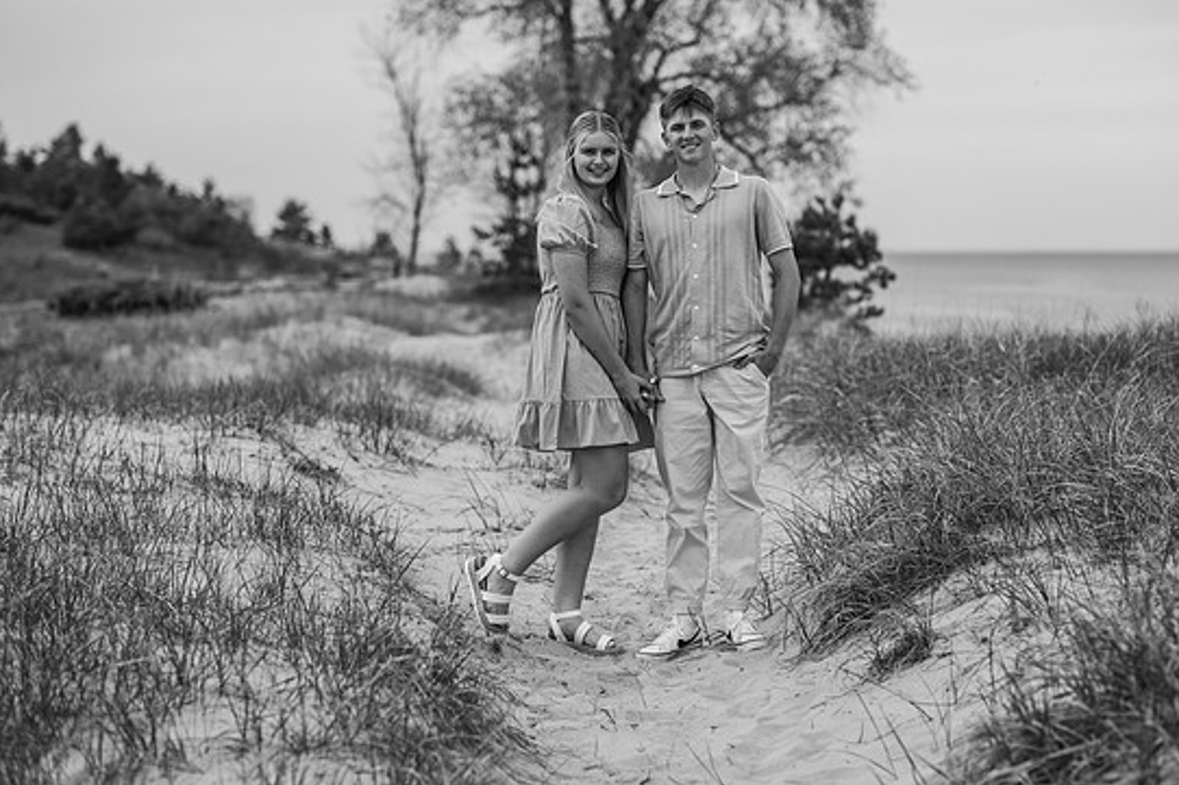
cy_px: 371
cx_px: 618
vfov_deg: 15.0
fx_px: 2979
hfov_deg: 22.4
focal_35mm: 91
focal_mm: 85
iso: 200
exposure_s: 1/1000
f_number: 2.8
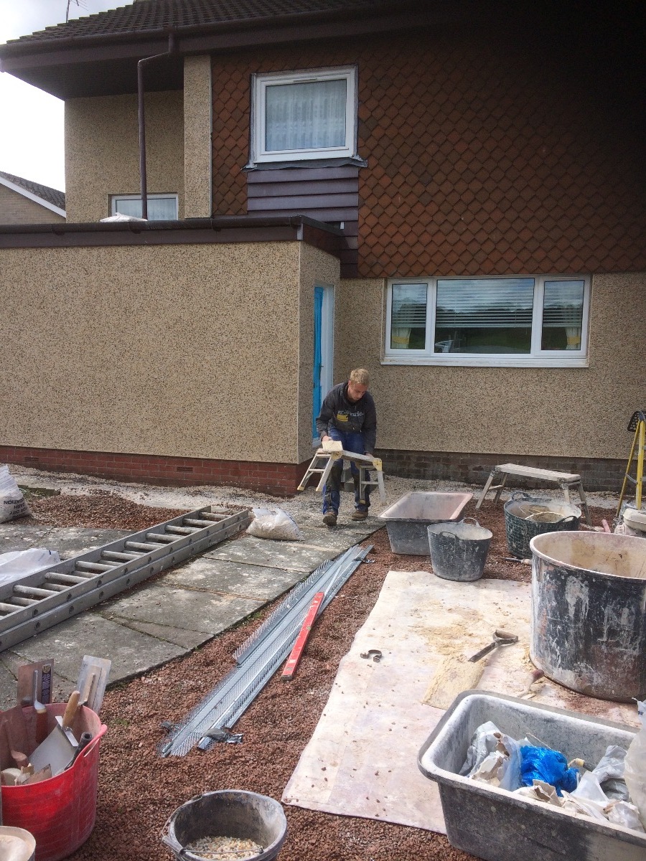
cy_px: 430
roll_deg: +1.2
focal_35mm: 29
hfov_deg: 48.2
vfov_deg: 61.7
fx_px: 722
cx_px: 323
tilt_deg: -6.6
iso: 32
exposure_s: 1/1520
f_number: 2.2
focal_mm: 4.15
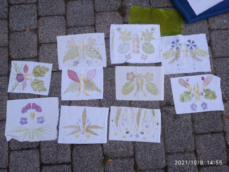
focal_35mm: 26
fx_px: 172
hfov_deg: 67.3
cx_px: 114
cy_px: 86
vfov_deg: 53.1
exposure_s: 1/144
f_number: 2.2
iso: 100
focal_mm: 3.82
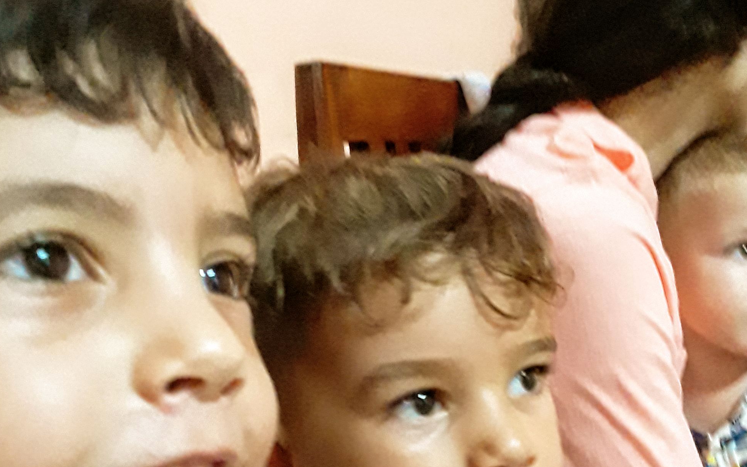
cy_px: 374
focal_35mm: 55
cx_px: 385
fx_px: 1120
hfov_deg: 36.9
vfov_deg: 23.2
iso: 640
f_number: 2.2
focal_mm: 3.3
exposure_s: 1/20
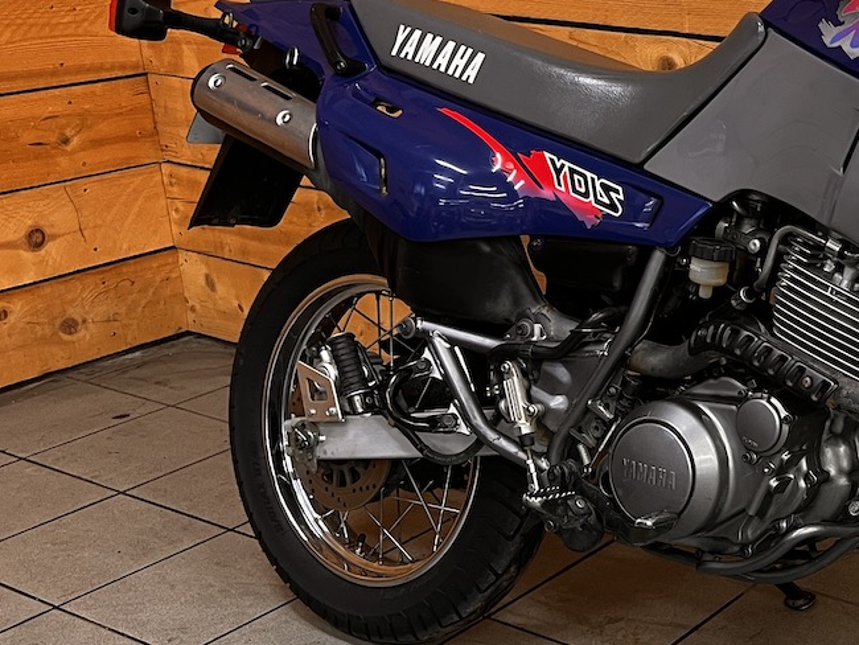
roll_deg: +0.5
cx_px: 946
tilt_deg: -17.7
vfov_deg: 24.4
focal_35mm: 60
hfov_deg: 29.1
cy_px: 280
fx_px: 1489
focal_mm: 5.7
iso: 200
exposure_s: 1/50
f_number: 1.5
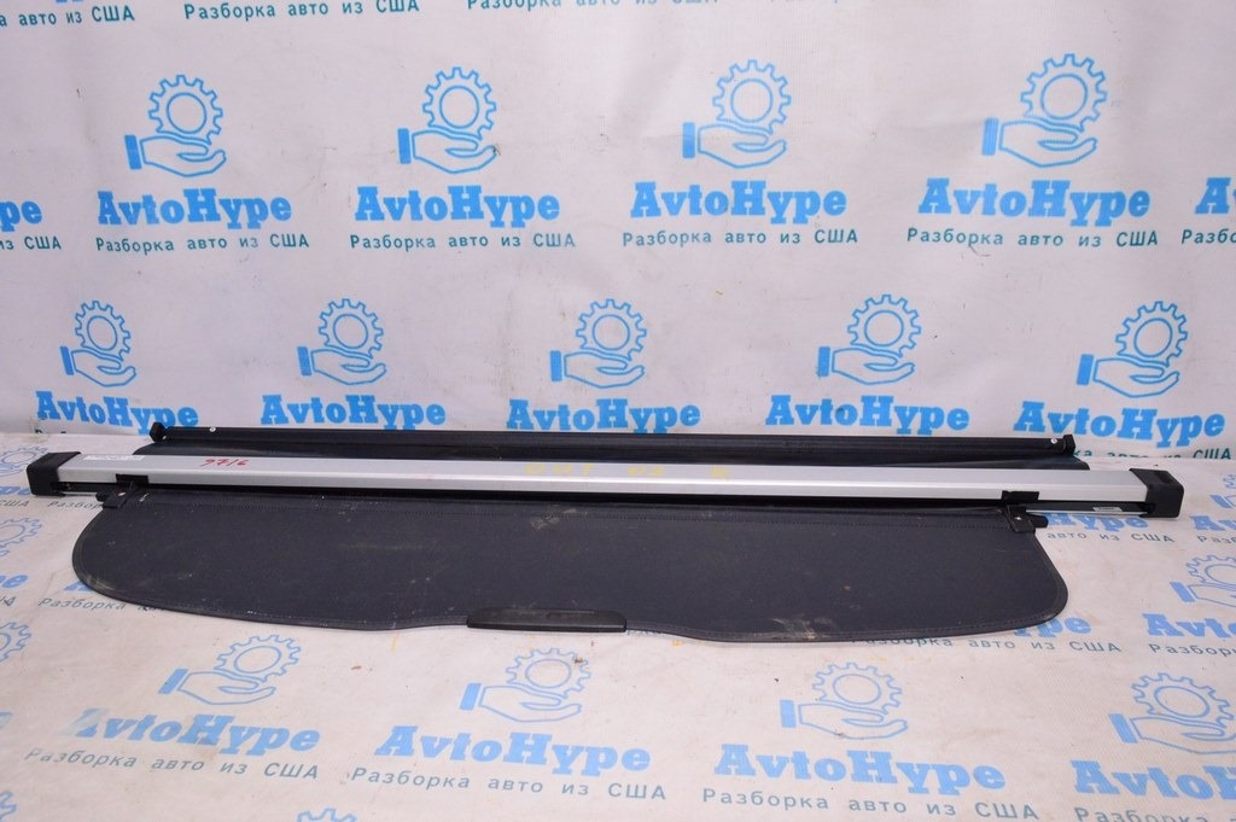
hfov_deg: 67.4
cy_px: 411
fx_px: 926
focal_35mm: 27
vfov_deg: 47.9
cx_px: 618
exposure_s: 1/160
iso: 1600
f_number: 8
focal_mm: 18
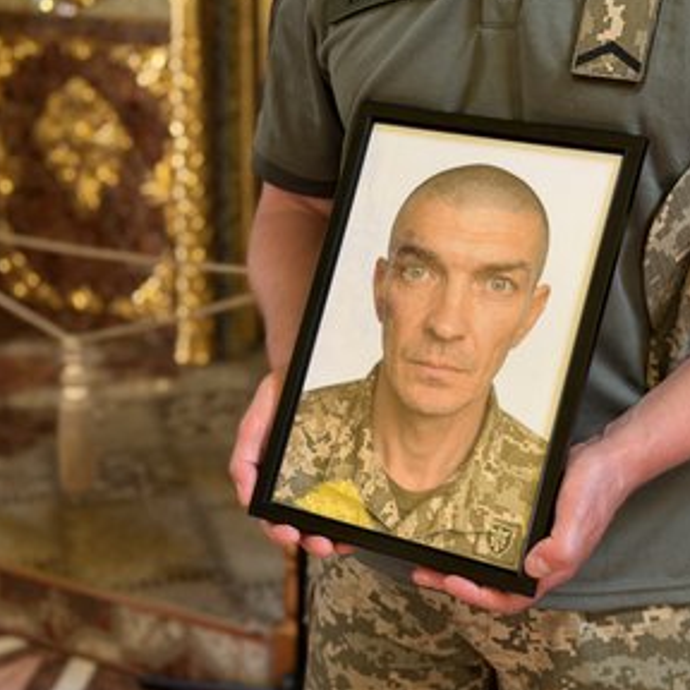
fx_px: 1331
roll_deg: -1.6
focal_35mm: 59
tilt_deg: -17.1
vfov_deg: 29.1
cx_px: 379
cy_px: 343
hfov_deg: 29.1
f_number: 1.78
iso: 160
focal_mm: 6.76
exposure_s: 1/60
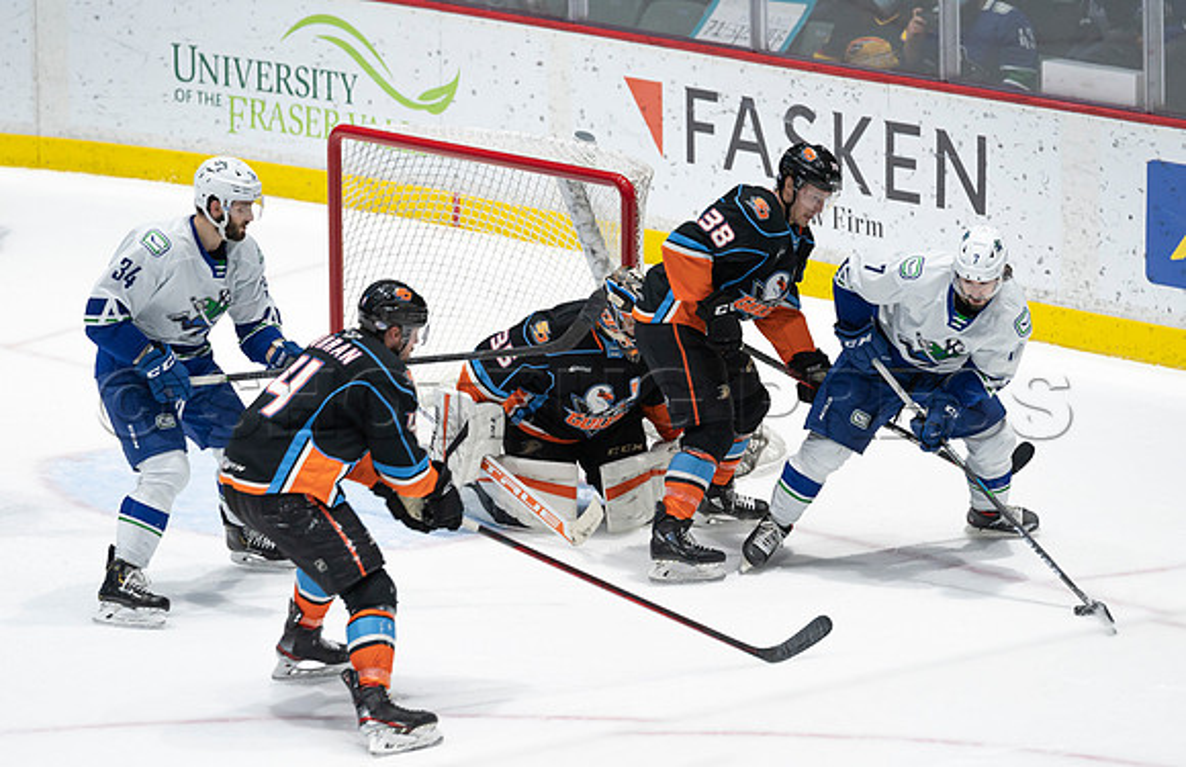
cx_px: 663
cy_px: 403
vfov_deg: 5.9
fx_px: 7392
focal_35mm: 226
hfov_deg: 9.2
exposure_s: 1/640
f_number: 4
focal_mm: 200
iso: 1600
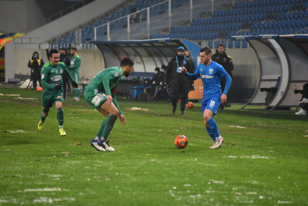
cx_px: 154
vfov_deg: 5.7
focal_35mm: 240
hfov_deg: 8.6
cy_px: 103
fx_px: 2054
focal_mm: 240
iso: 4000
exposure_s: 1/640
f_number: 5
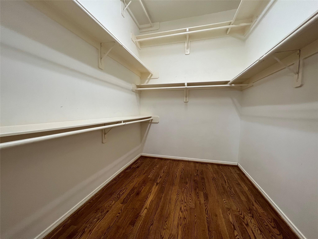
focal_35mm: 13
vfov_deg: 89.9
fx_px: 119
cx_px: 159
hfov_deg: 106.2
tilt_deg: -4.3
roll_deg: -0.2
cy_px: 120
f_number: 1.8
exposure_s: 1/120
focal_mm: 1.57
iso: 160
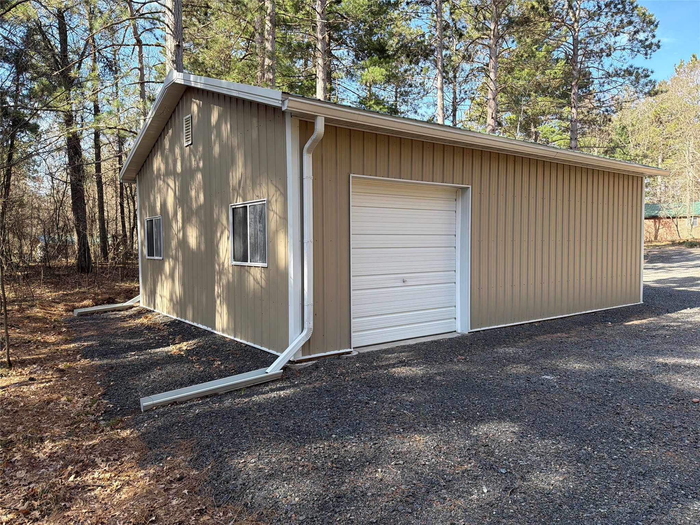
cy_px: 262
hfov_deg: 71.6
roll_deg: +0.6
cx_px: 350
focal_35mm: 24
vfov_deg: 56.8
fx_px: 485
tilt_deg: -1.8
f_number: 1.78
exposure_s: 1/722
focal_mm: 6.76
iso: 100
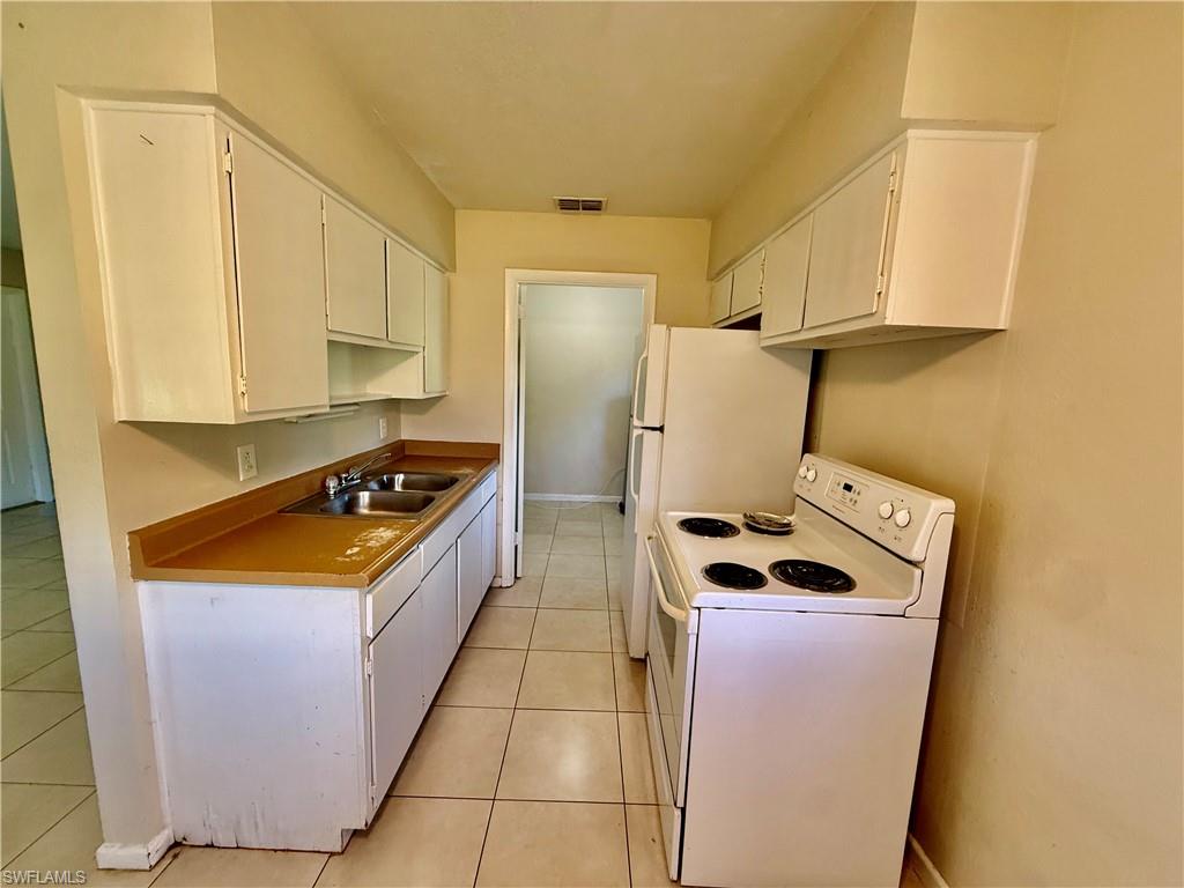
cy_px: 444
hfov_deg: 102.1
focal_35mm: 14
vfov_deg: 85.7
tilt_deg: -8.0
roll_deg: -2.3
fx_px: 479
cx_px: 592
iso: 250
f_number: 2.2
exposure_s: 1/60
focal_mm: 2.22
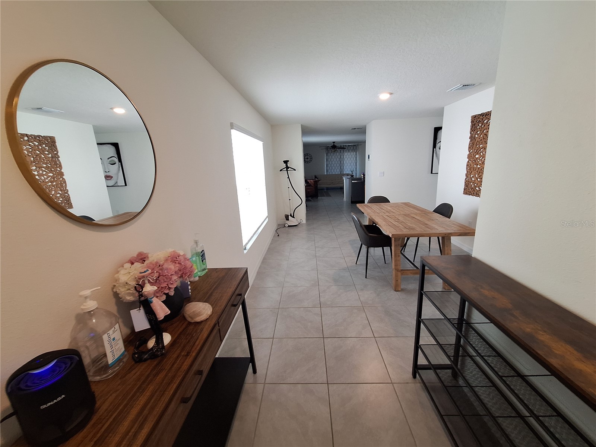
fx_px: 224
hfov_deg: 106.2
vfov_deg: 89.9
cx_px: 298
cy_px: 224
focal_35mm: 13
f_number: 2.2
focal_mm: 1.74
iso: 100
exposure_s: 1/40
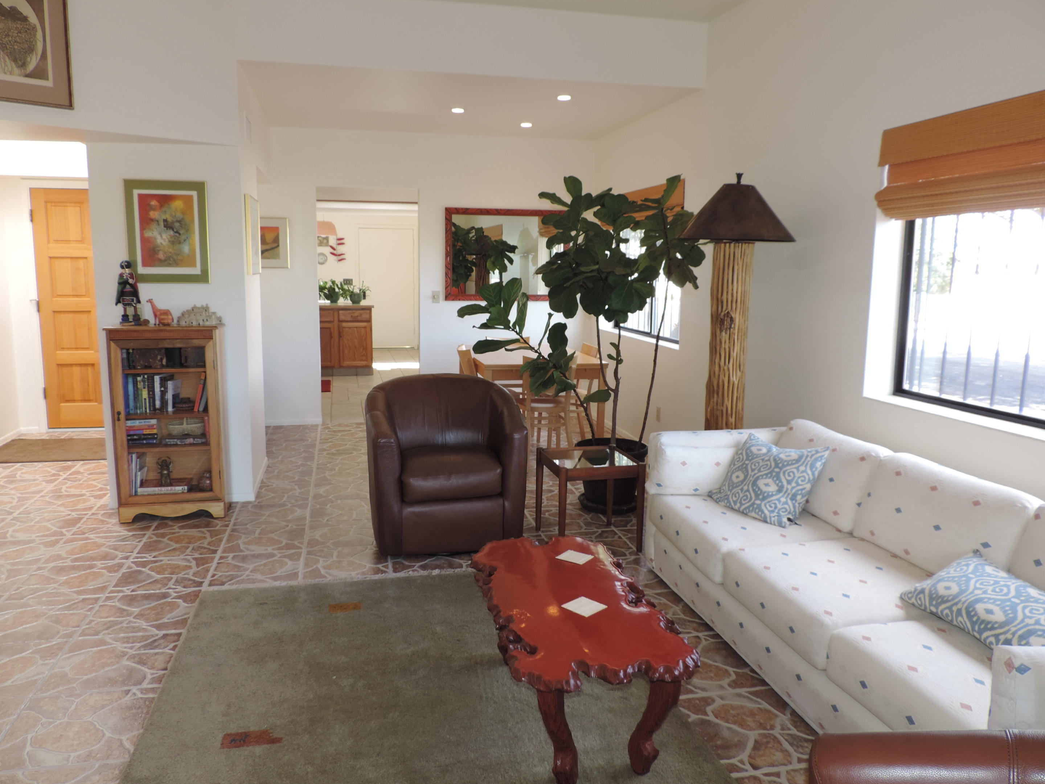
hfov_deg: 69.4
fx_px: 755
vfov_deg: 54.9
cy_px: 381
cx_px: 509
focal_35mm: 25
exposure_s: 1/40
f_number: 3
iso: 80
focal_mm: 4.3
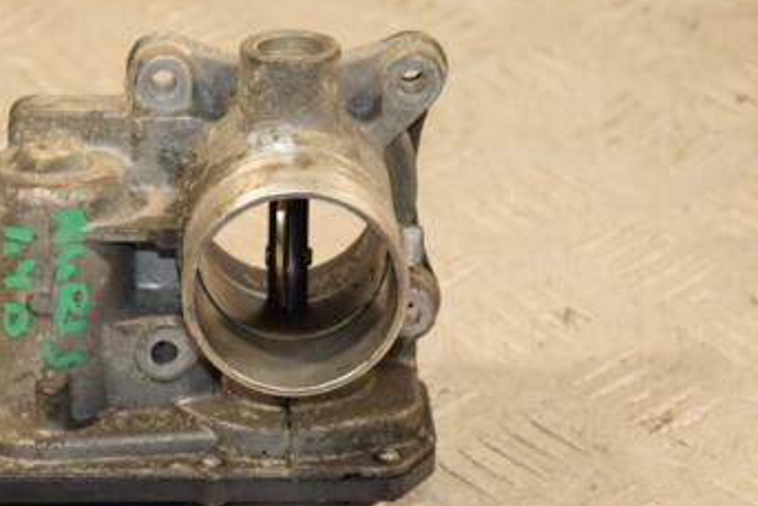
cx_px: 272
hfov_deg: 9.2
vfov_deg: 6.2
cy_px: 307
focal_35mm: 223
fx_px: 4694
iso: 800
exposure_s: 1/160
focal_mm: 85
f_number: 5.6
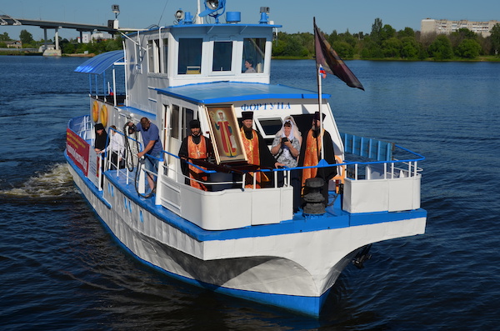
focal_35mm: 51
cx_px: 250
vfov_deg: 26.3
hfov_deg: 39.0
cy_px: 166
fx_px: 707
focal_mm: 34
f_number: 9
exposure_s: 1/320
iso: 100
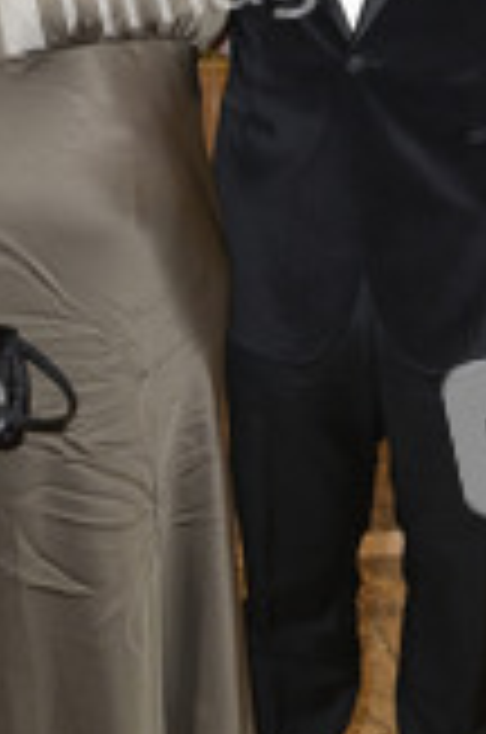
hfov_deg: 12.6
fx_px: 2196
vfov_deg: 18.8
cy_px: 185
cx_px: 266
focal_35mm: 108
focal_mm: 44
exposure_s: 1/50
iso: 2500
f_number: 5.6
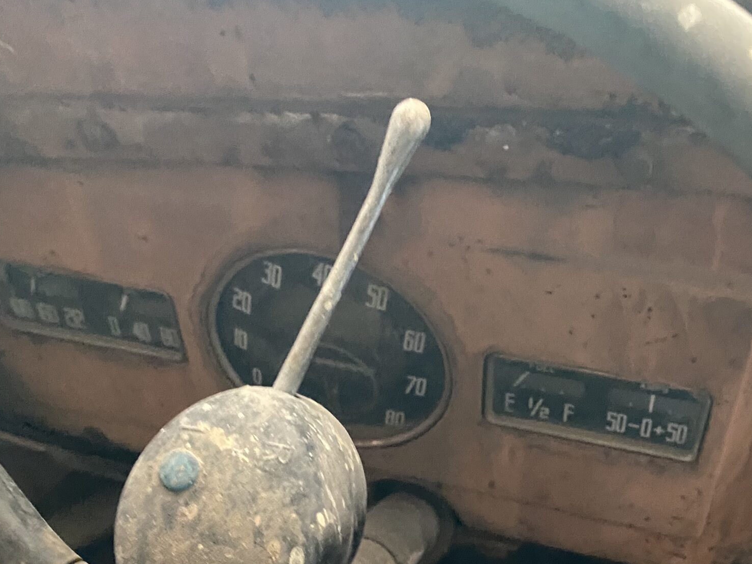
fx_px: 978
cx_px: 513
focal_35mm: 45
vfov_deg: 31.5
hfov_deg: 41.4
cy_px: 438
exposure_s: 1/30
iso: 800
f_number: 1.8
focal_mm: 4.25
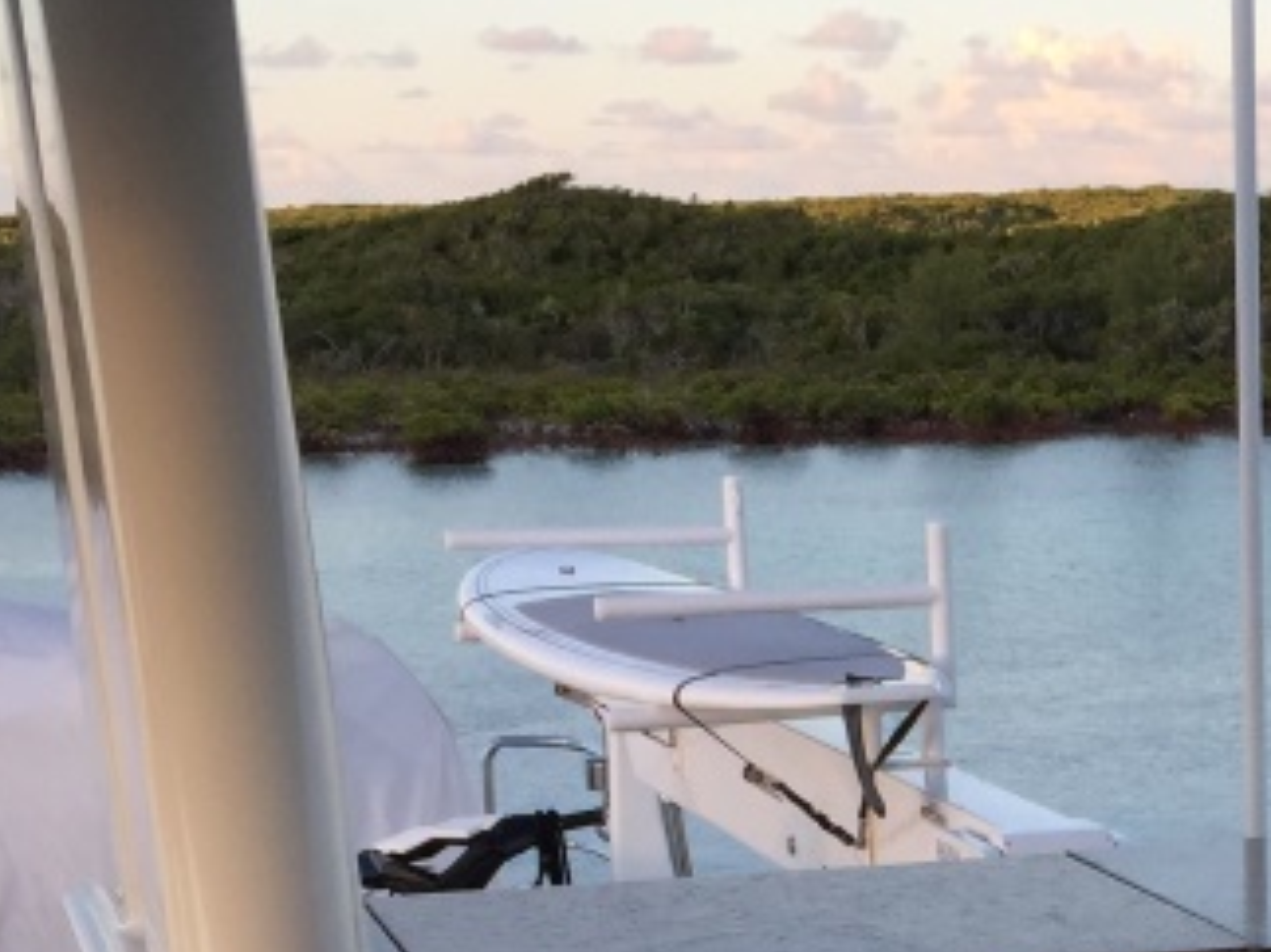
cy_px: 1314
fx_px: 3377
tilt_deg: -16.7
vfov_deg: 15.1
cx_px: 1428
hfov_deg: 20.3
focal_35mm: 92
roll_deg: +0.0
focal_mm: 4.15
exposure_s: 1/416
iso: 32
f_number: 2.2
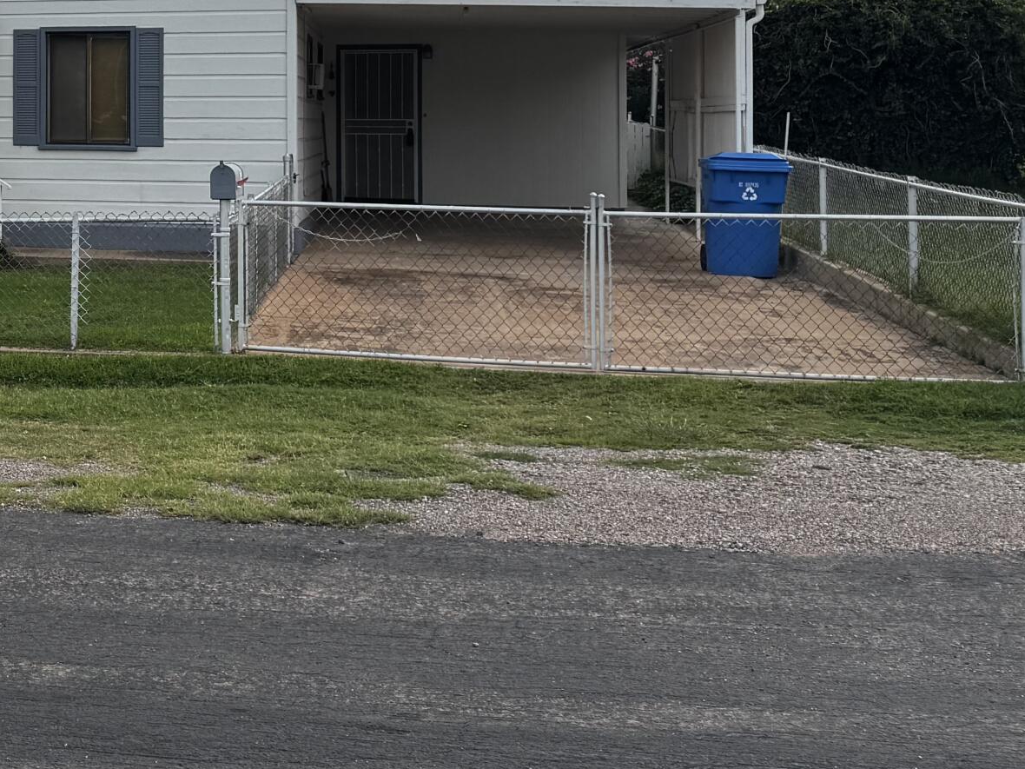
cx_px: -171
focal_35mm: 61
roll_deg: -0.8
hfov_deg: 28.1
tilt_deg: +0.3
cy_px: 74
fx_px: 1806
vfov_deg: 23.4
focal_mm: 6.76
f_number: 1.78
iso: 80
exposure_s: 1/2506
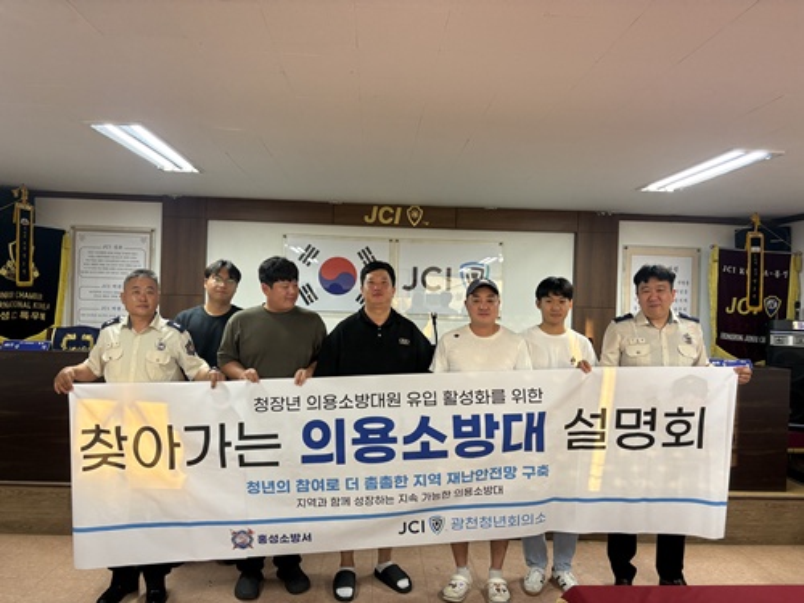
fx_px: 604
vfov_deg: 53.1
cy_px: 302
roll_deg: -1.9
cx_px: 402
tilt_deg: -0.8
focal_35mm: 26
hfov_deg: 67.3
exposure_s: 1/60
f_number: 1.6
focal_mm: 5.96
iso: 125
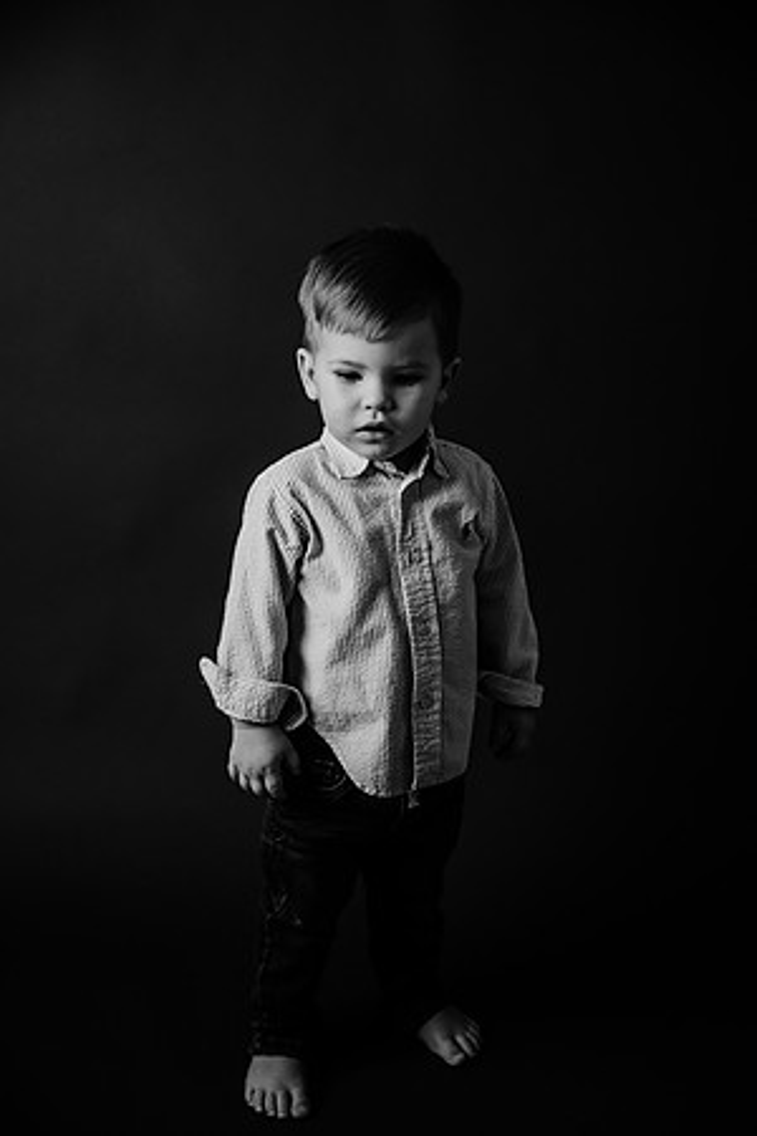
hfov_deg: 26.0
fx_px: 1640
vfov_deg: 38.2
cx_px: 378
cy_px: 568
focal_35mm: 52
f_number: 4
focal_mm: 52
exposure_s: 1/160
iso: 80
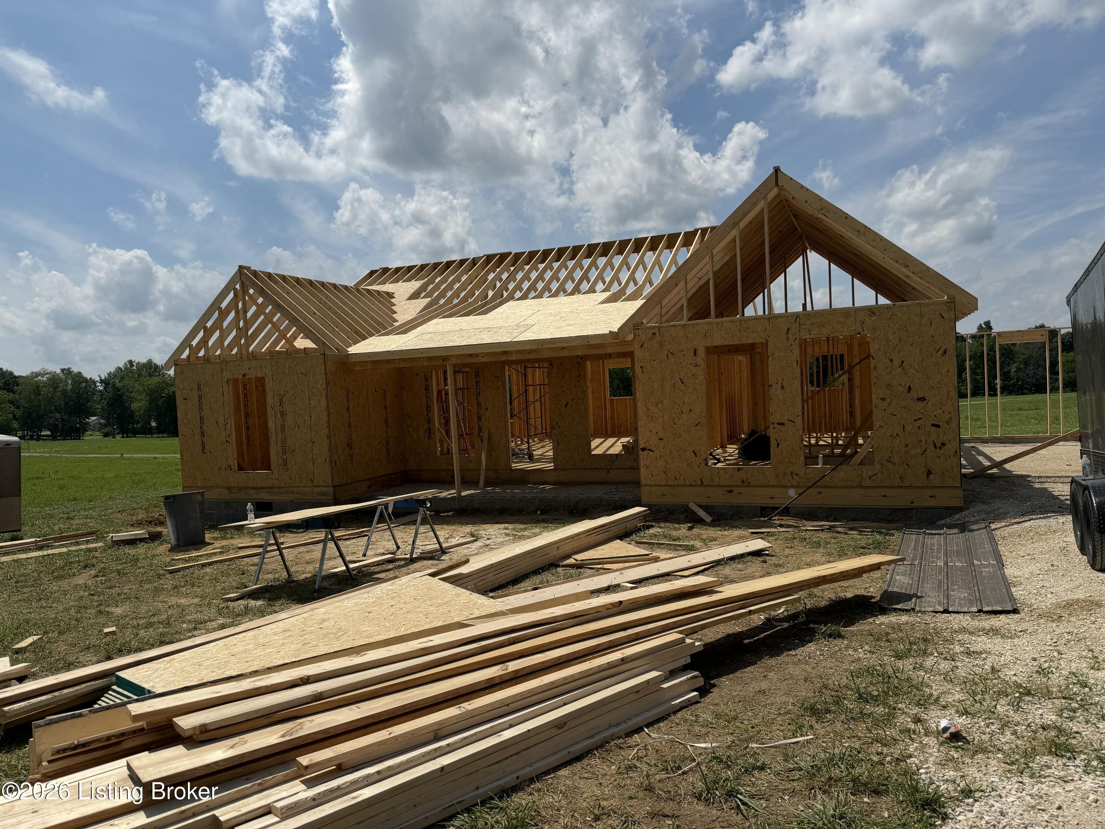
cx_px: 552
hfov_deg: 71.6
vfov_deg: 56.8
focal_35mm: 24
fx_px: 766
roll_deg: +3.5
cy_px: 414
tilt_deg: -2.2
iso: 80
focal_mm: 6.76
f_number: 1.78
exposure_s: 1/10309
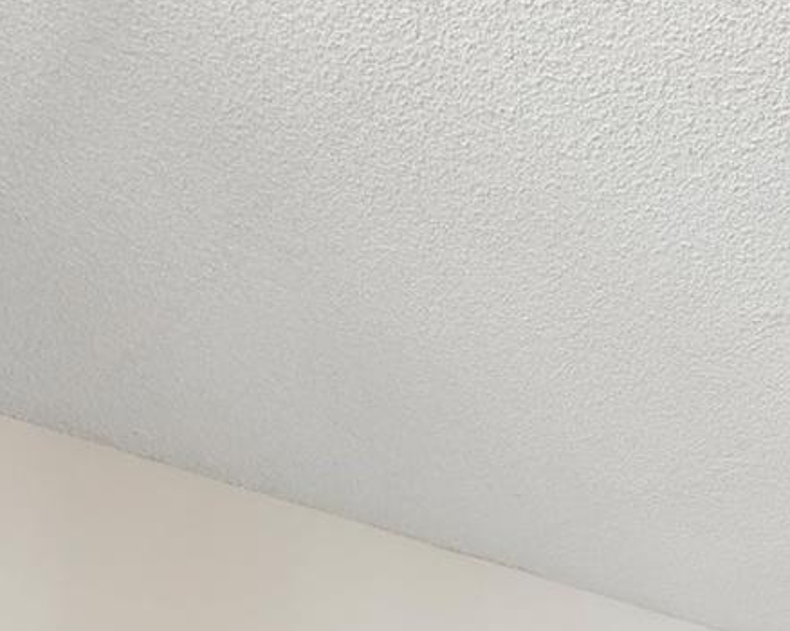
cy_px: 950
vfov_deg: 24.4
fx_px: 1122
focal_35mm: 48
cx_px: 806
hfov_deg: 34.9
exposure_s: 1/2
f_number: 10
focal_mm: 14
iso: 400
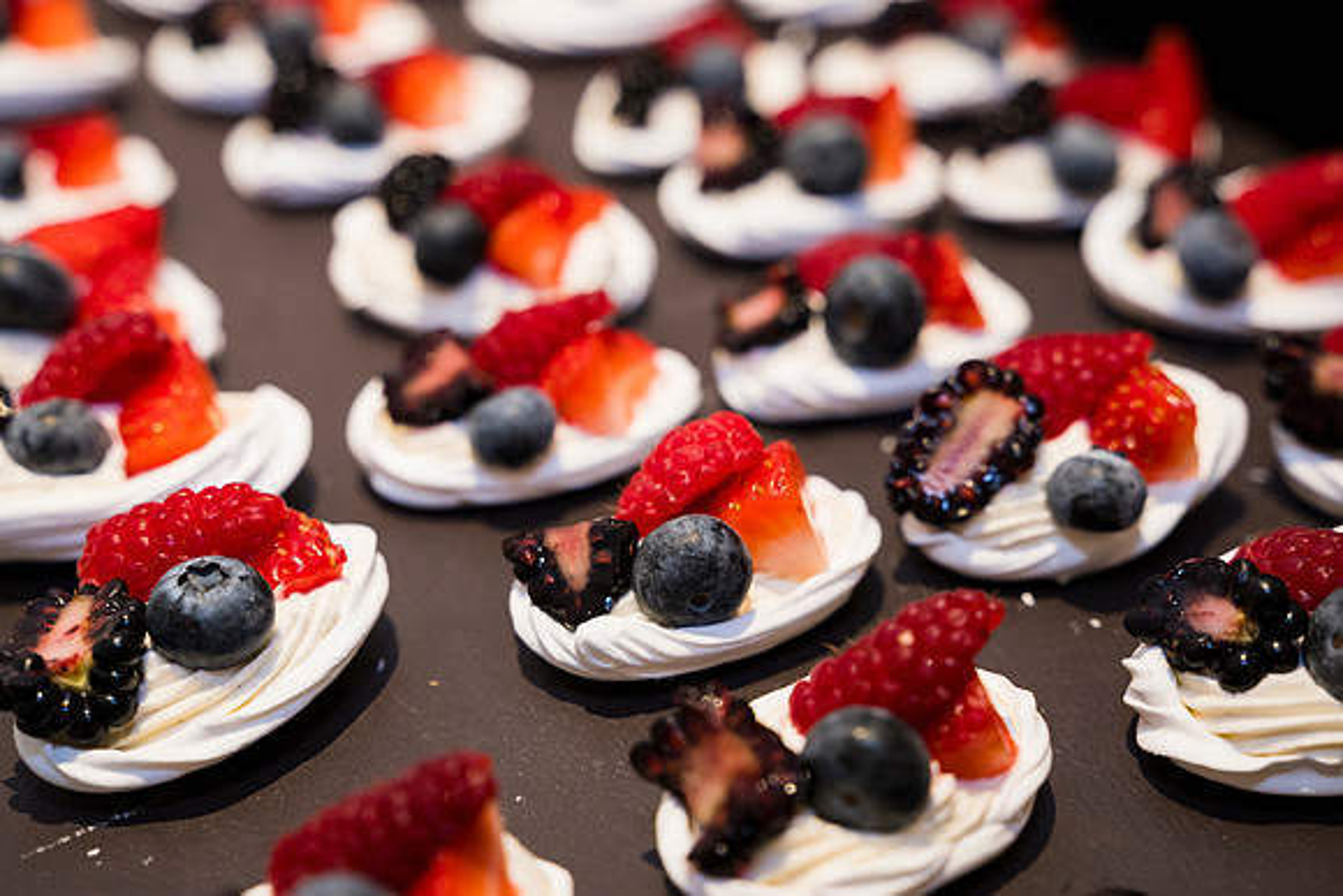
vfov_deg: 24.2
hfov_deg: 35.6
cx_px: 672
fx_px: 2090
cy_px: 448
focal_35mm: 56
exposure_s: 1/60
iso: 800
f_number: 4.5
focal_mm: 56
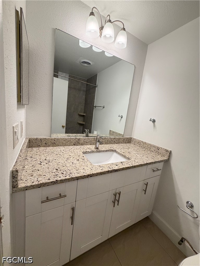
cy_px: 133
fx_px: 108
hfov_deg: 85.7
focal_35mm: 14
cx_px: 100
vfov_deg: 102.1
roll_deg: -7.5
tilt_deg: -10.6
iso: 250
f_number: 2.2
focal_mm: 2.22
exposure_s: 1/120
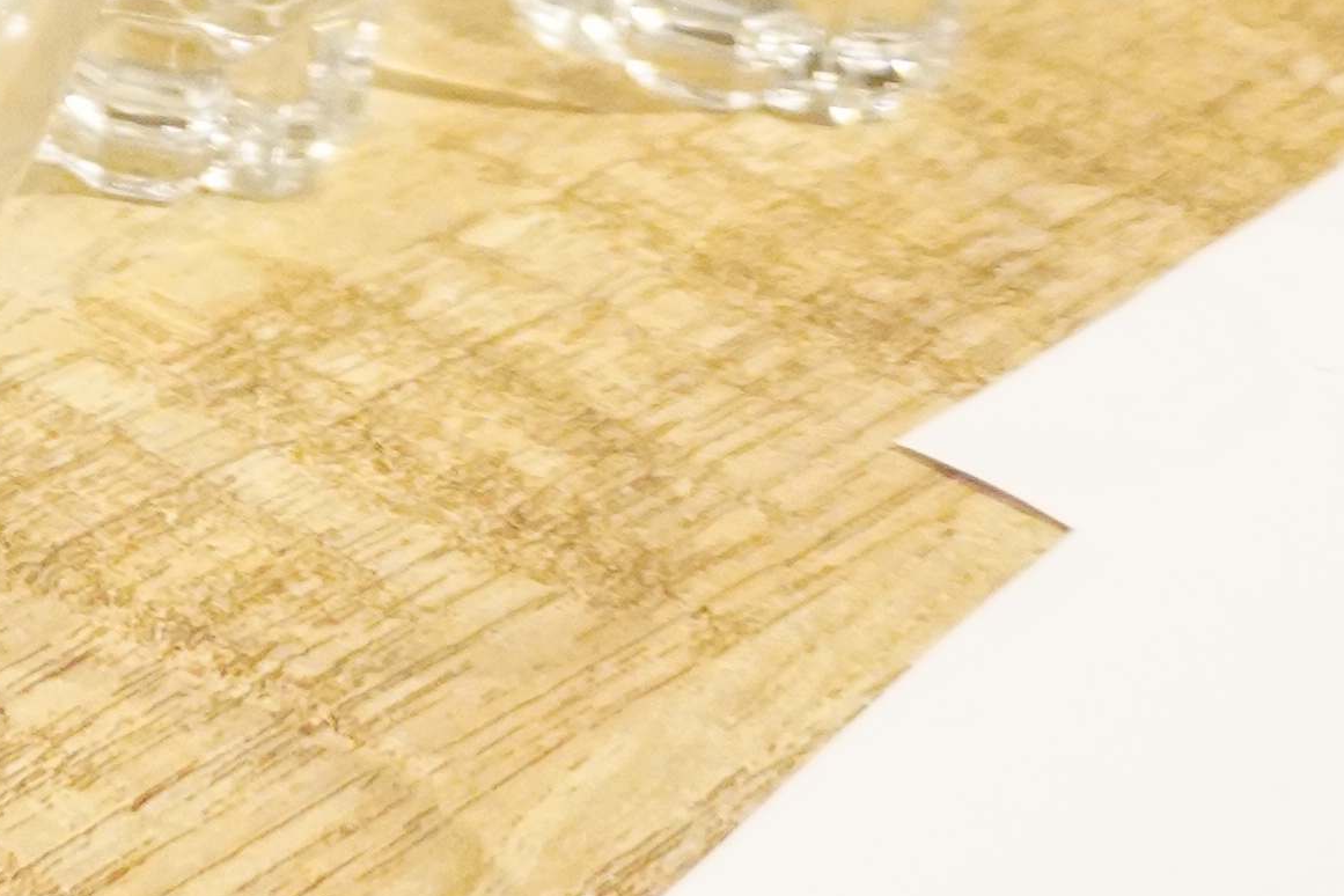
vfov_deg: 8.1
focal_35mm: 155
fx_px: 5786
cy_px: -1320
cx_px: -1655
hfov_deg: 11.4
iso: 4000
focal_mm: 20
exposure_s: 1/160
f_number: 4
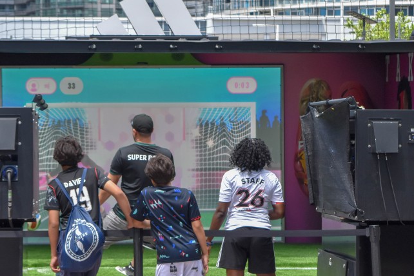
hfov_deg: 14.8
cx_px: 172
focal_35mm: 139
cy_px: 144
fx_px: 1597
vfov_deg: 9.9
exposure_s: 1/1000
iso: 720
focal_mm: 55
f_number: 5.6
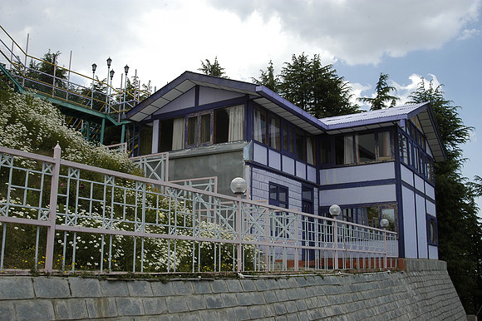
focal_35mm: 36
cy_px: 160
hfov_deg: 53.2
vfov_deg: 36.8
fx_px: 482
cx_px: 241
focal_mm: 24
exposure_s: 1/100
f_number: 13
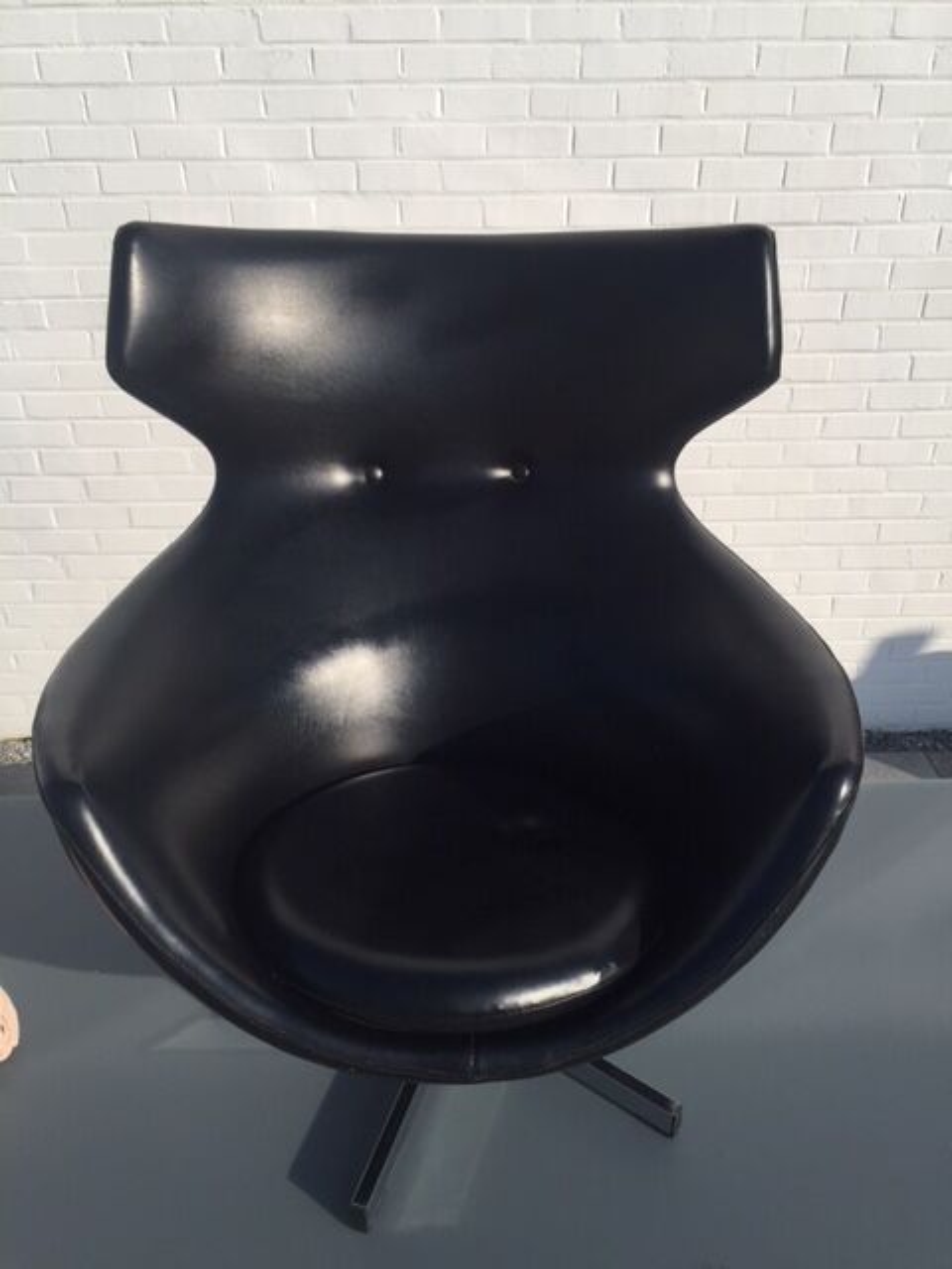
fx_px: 1063
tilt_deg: -29.1
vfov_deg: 61.7
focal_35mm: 29
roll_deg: +1.9
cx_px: 476
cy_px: 634
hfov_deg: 48.2
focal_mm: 4.15
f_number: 2.2
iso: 32
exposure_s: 1/3597
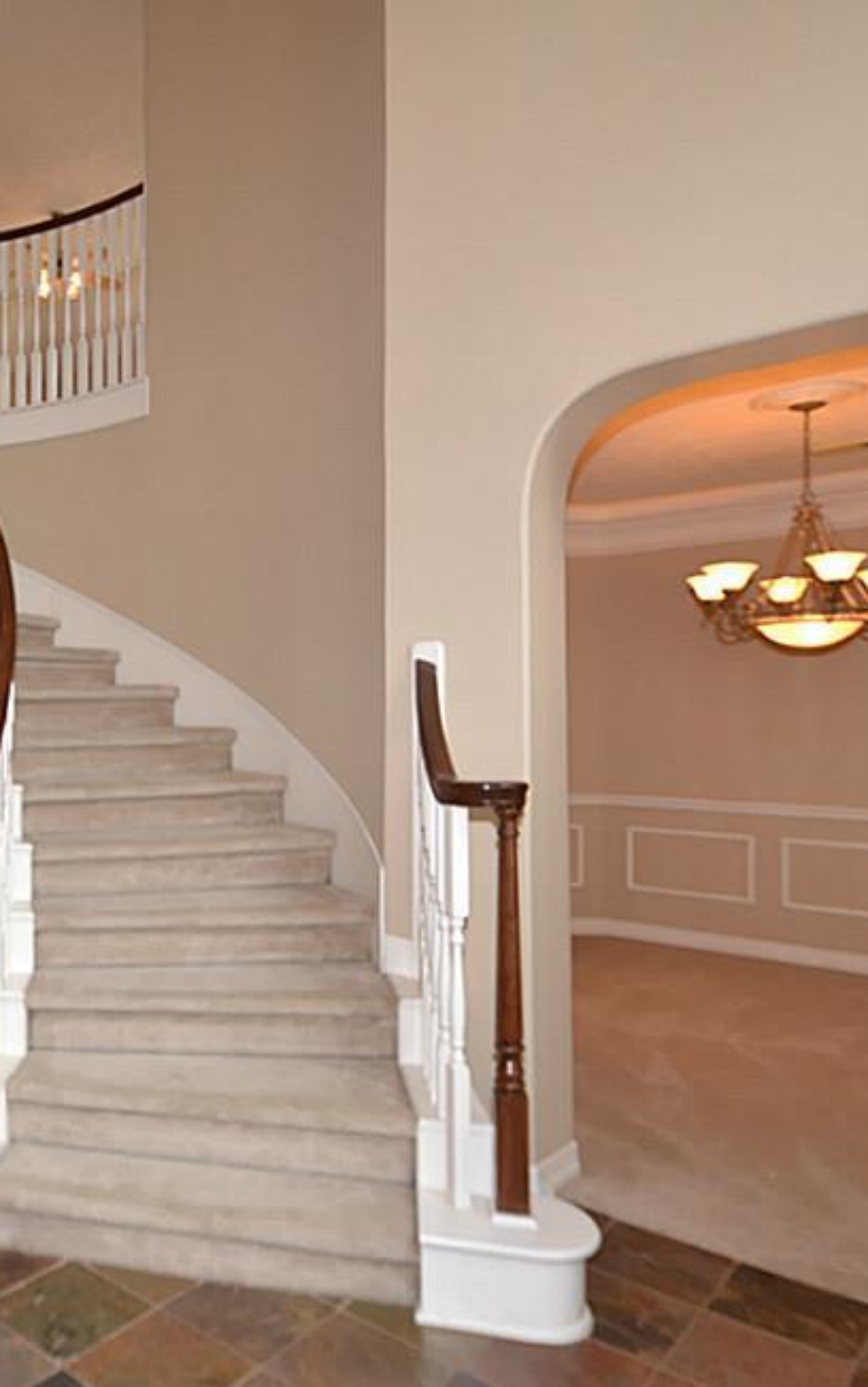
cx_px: 149
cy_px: 689
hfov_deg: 47.7
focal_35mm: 24
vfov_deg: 74.8
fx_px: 908
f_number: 4.5
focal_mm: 10
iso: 400
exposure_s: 1/80
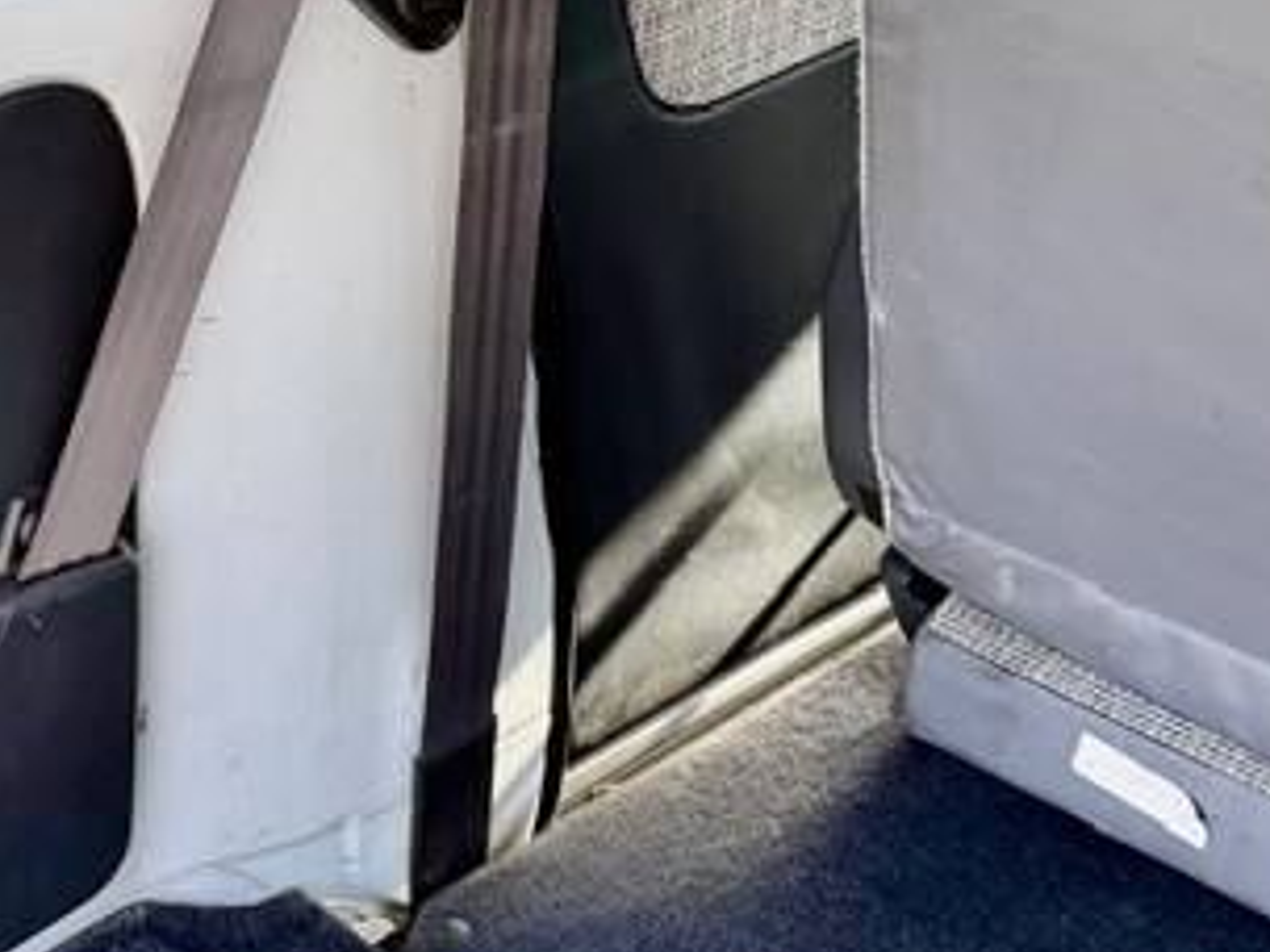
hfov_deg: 19.4
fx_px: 3706
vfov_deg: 14.6
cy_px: 213
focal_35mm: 101
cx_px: 393
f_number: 1.78
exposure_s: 1/180
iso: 100
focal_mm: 6.76
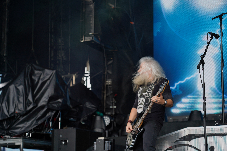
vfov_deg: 13.0
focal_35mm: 105
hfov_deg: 19.5
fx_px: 662
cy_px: 76
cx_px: 114
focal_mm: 105
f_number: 4.5
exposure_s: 1/160
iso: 100
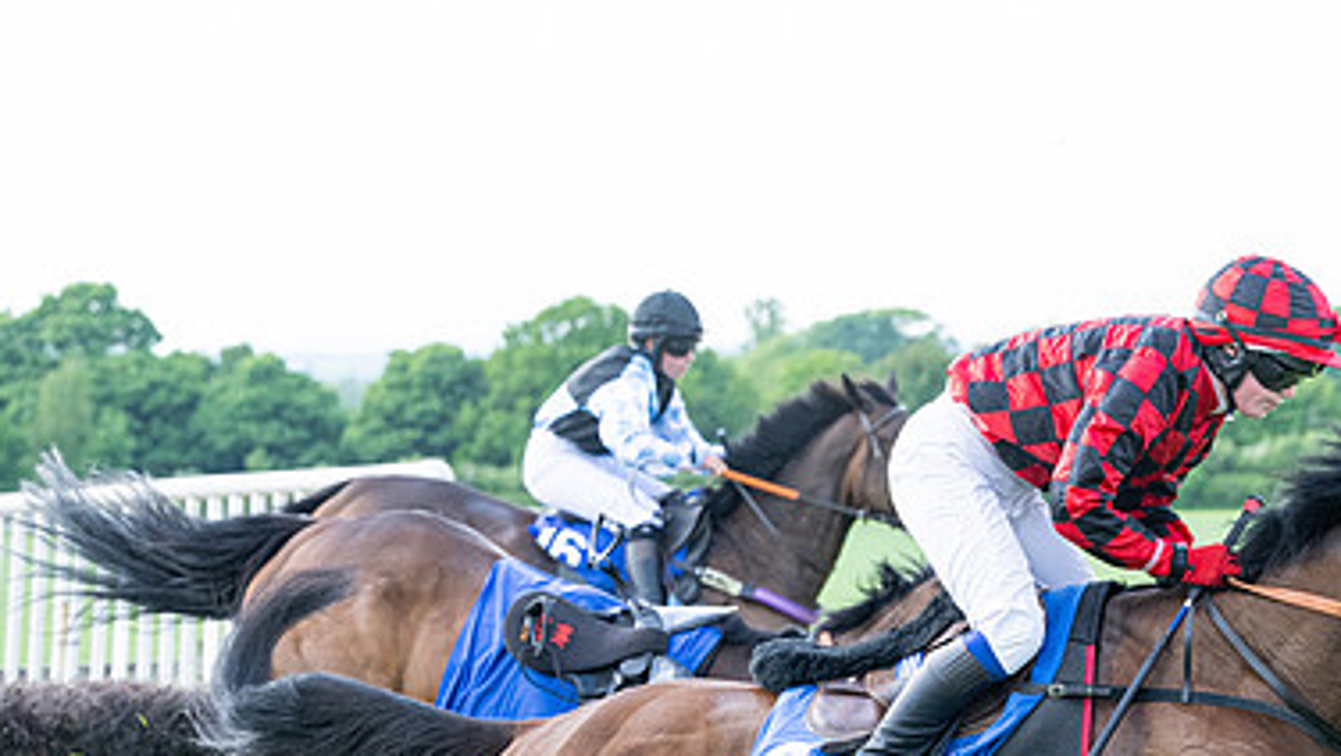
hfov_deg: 15.4
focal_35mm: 139
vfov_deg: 8.7
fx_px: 4945
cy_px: 743
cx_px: 774
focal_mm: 70
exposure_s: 1/2000
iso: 1000
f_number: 4
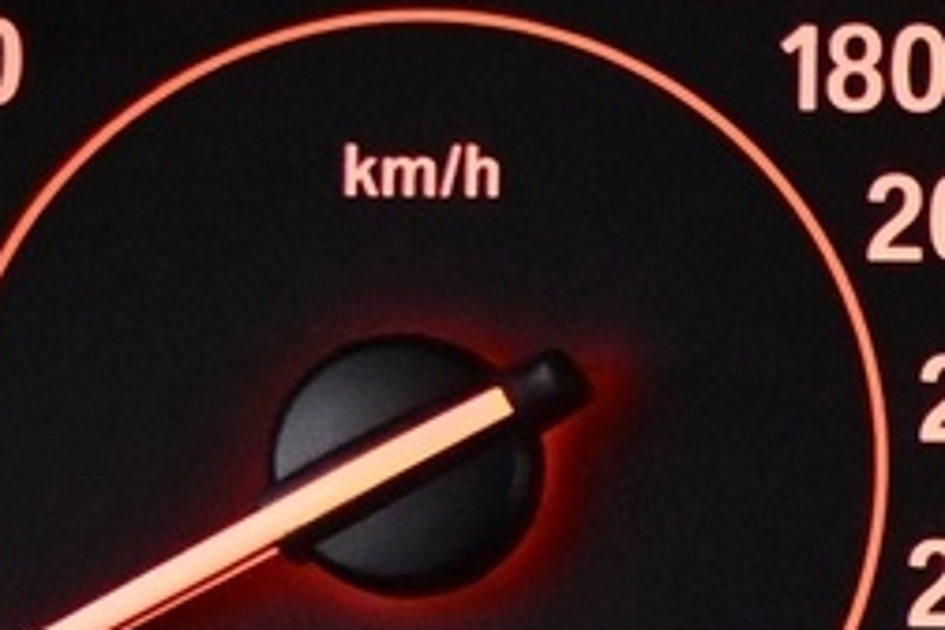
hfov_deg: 12.5
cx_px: 1496
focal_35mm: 154
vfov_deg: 8.9
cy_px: 634
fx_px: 4042
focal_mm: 16
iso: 5600
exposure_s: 1/60
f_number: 3.5
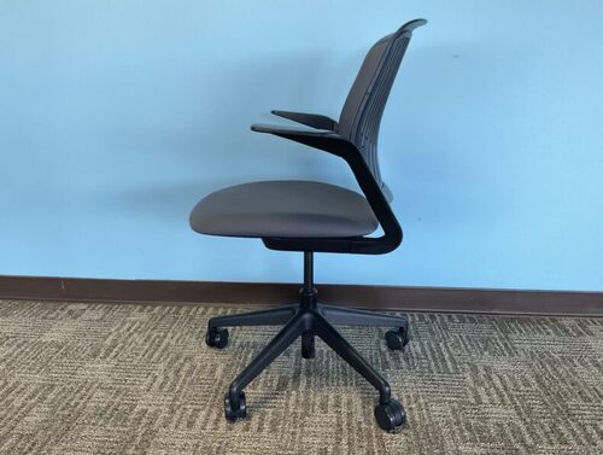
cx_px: 302
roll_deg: -0.1
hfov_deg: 61.6
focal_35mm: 29
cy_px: 228
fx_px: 506
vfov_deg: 48.4
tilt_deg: -17.4
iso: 200
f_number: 1.8
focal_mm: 3
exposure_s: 1/60
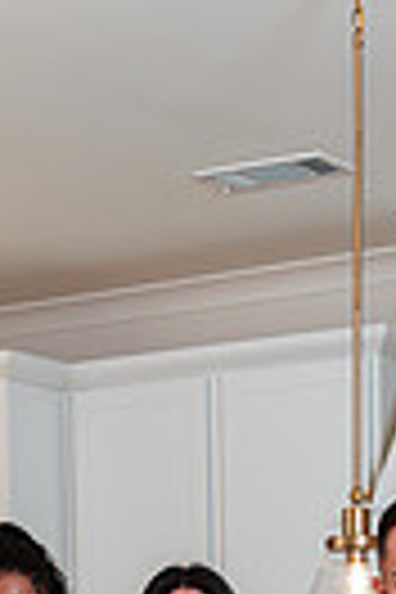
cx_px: 230
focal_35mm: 126
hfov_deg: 10.9
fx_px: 2079
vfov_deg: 14.9
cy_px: 927
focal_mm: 37
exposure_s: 1/160
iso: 200
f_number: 5.6
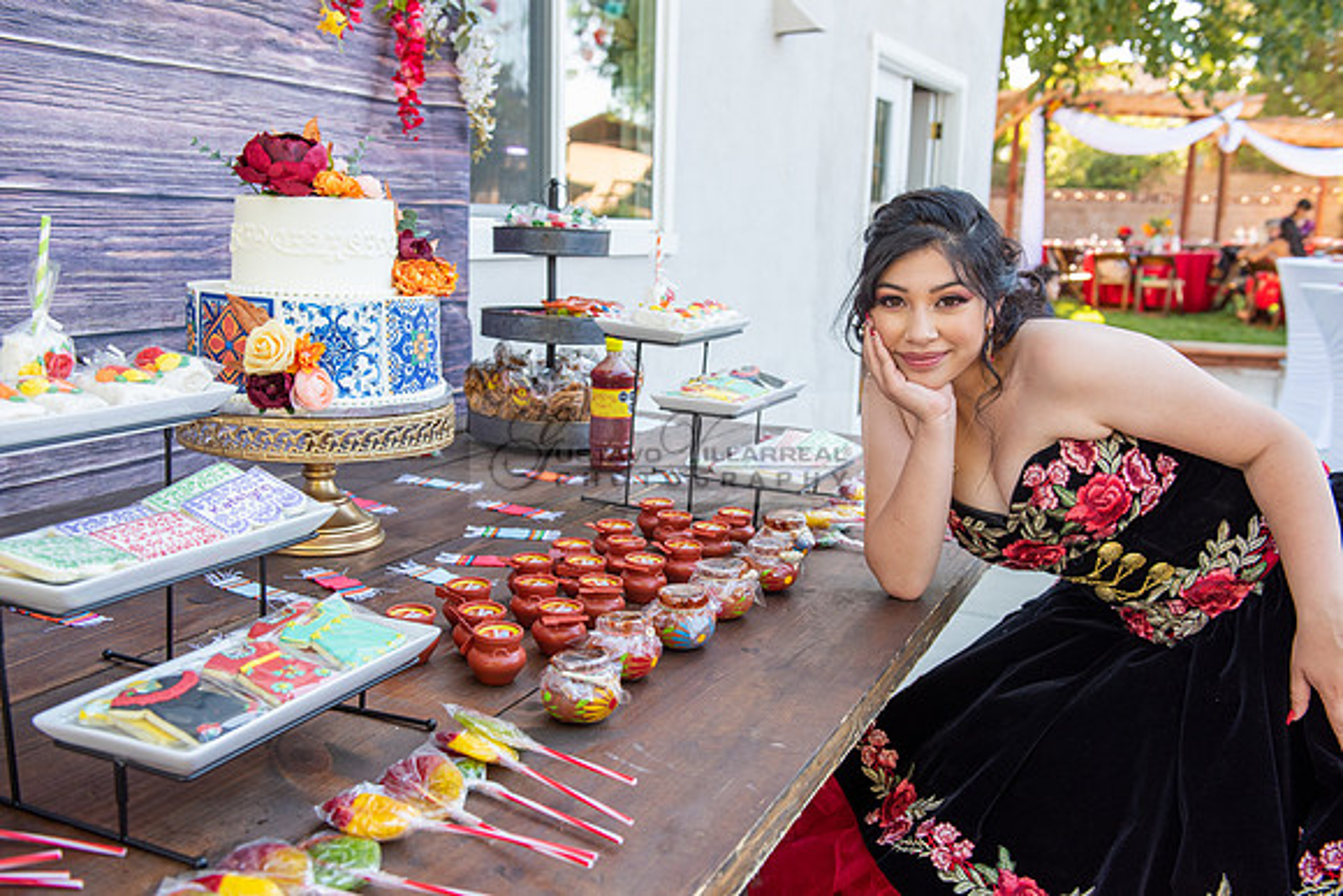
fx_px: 1269
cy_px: 448
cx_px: 672
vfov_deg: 38.9
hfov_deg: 55.8
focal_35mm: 34
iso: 400
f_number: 5
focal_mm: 34
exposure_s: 1/200
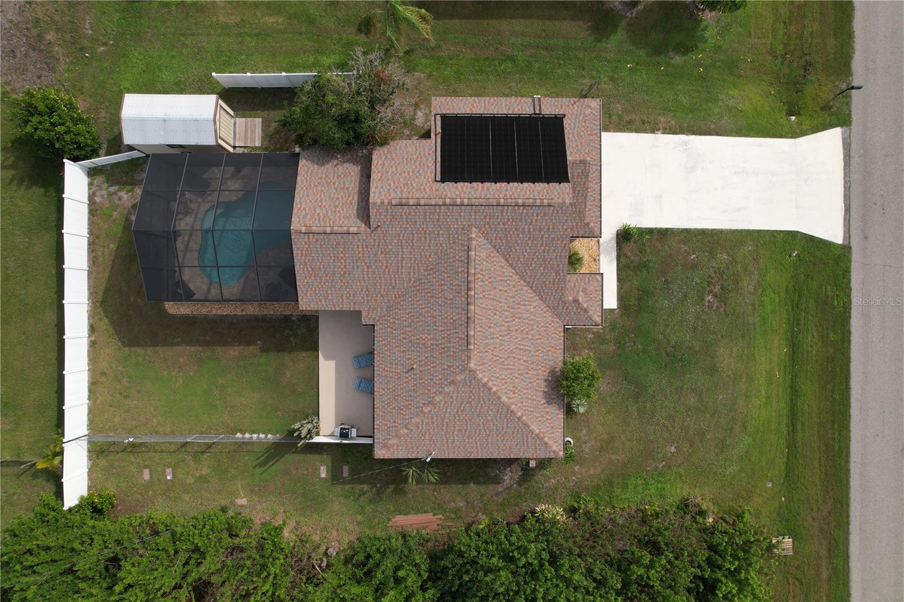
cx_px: 452
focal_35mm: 22
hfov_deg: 78.6
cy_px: 301
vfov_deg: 57.2
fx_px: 552
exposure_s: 1/40
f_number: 2.8
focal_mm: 8.38
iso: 100
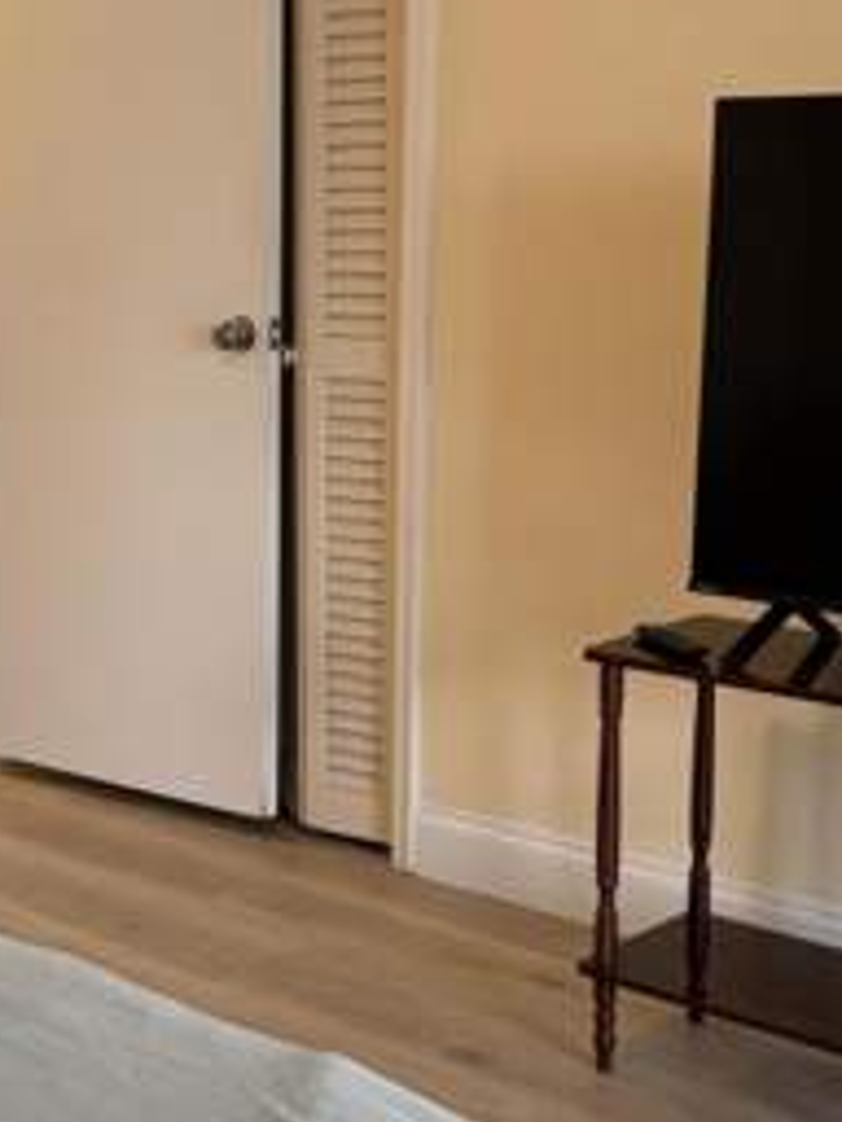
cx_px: 246
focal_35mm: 65
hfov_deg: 22.4
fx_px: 2108
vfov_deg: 29.8
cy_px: 631
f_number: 1.6
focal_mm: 5.96
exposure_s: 1/60
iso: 125
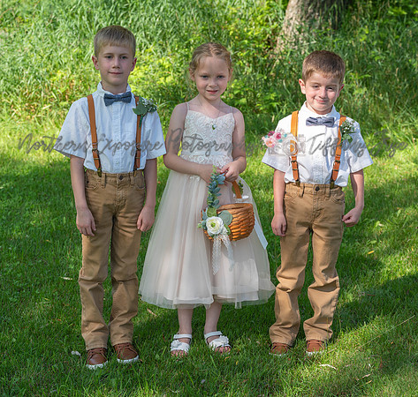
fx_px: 1012
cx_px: 167
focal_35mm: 76
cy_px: 198
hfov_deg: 23.3
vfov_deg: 22.2
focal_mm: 61
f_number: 5.6
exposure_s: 1/250
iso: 200
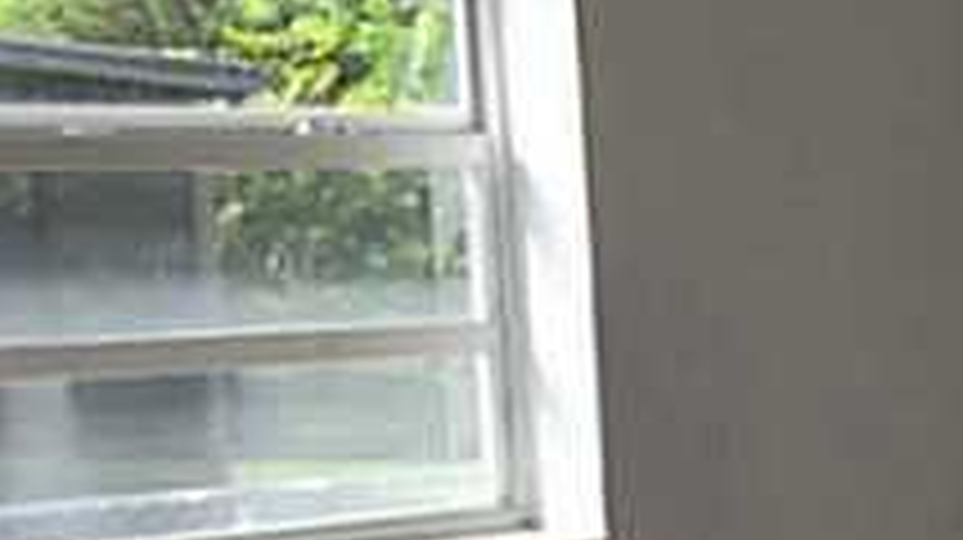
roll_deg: +0.4
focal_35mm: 118
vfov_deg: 10.1
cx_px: 1395
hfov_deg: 16.7
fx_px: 3011
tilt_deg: -6.2
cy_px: 585
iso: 32
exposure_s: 1/215
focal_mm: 4.15
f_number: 2.2
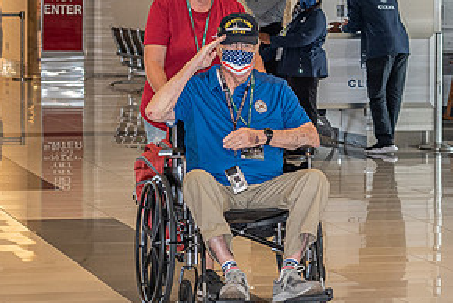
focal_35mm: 157
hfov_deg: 13.1
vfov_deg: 8.8
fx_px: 1978
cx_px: 294
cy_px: 134
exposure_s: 1/100
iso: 640
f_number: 4.5
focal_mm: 50
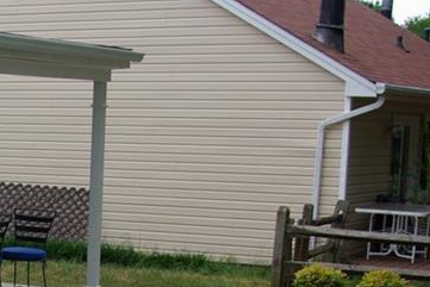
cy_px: 344
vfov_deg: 13.1
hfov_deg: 18.8
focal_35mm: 102
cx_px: -96
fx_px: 1219
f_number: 4.5
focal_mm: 24
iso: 100
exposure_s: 1/60
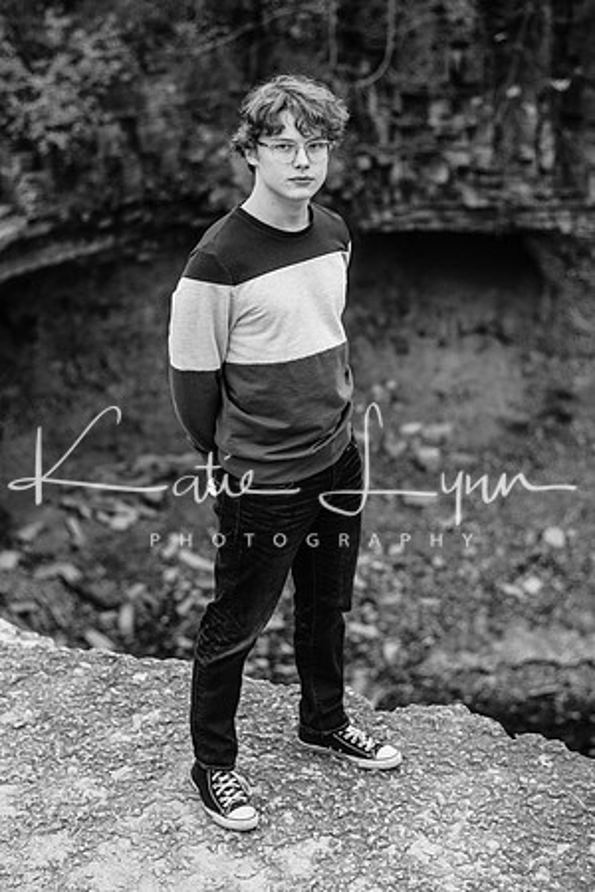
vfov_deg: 34.5
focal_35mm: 58
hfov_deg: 23.4
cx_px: 298
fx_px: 1438
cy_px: 446
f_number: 2.8
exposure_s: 1/500
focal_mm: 58
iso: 250
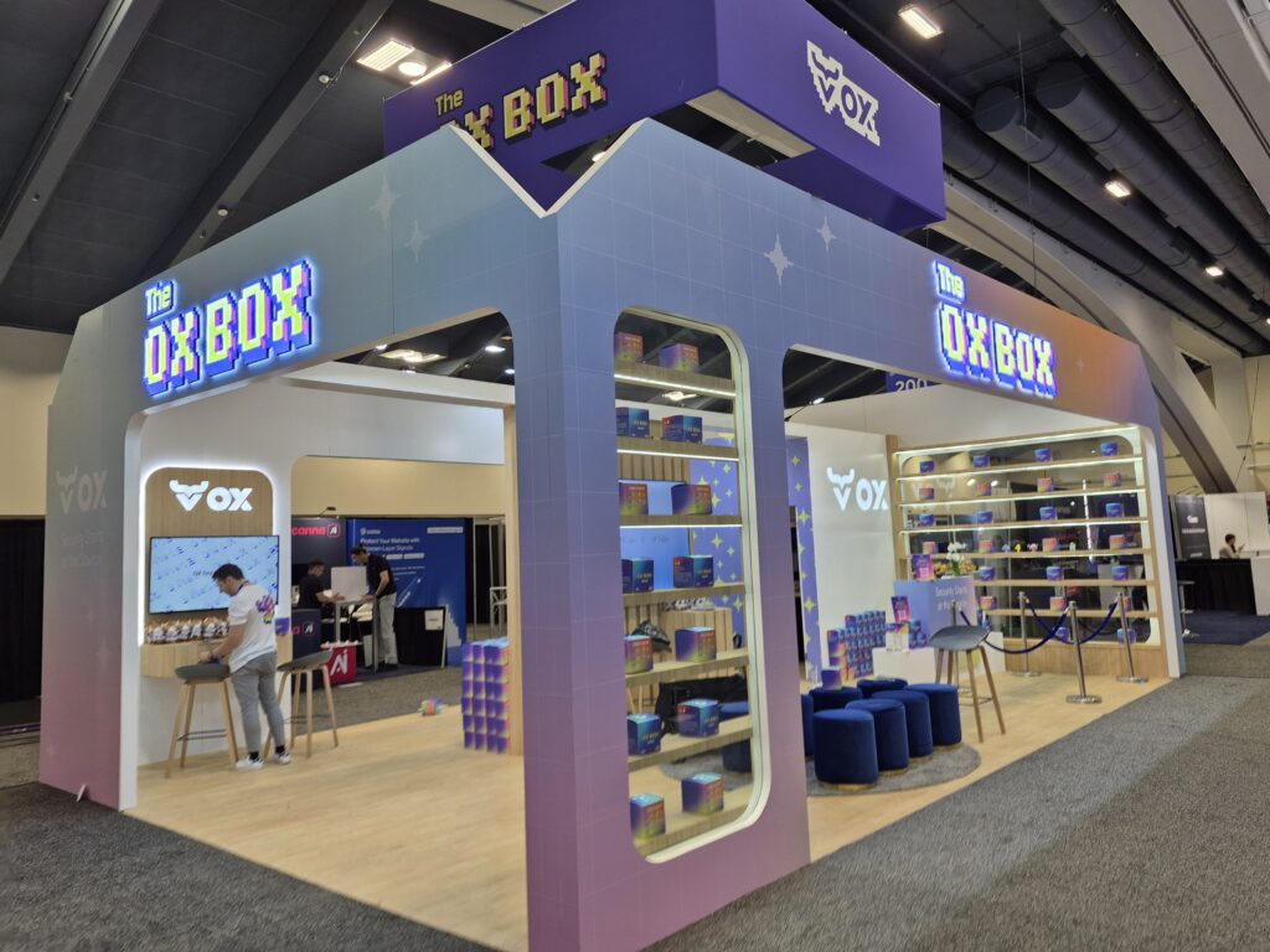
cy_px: 476
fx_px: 844
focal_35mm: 23
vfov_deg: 58.9
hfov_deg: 73.9
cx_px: 635
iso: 100
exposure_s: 1/120
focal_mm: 5.4
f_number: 1.8
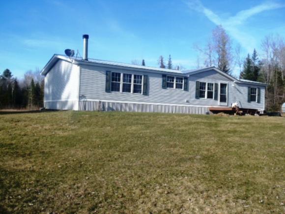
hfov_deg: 51.4
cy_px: 107
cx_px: 142
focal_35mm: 36
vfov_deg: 39.7
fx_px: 296
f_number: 13
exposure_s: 1/80
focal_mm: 6.45
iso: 100
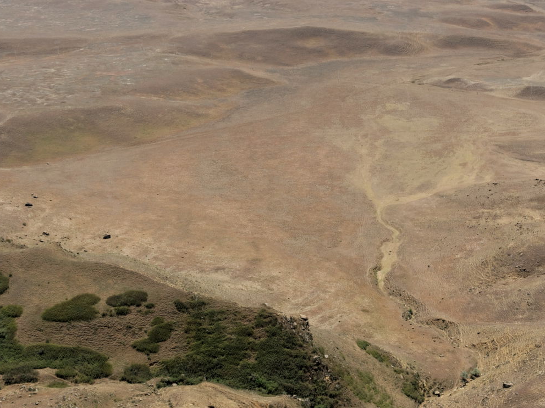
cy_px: 113
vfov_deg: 21.8
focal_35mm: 67
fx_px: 1055
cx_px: 363
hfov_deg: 28.8
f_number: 7.1
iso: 100
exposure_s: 1/400
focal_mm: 24
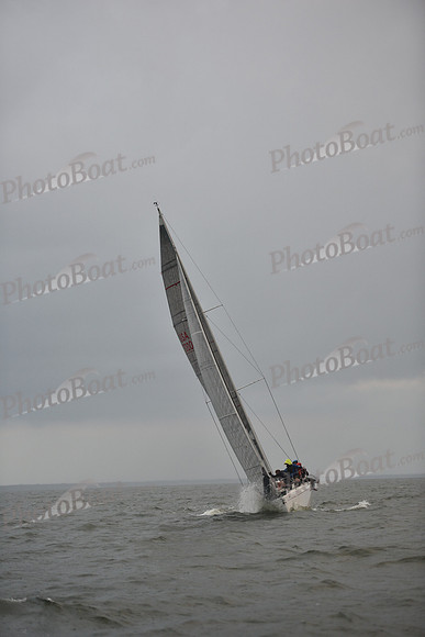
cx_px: 212
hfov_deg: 15.2
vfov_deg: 22.6
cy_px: 318
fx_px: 1593
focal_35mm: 90
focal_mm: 90
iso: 400
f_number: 2.8
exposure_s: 1/500
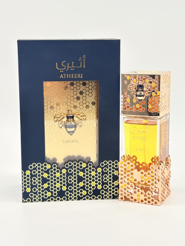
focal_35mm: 52
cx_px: 92
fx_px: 370
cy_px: 123
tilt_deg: -10.5
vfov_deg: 36.8
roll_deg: +0.7
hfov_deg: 28.1
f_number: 1.6
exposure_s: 1/310
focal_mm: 5.96
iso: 32
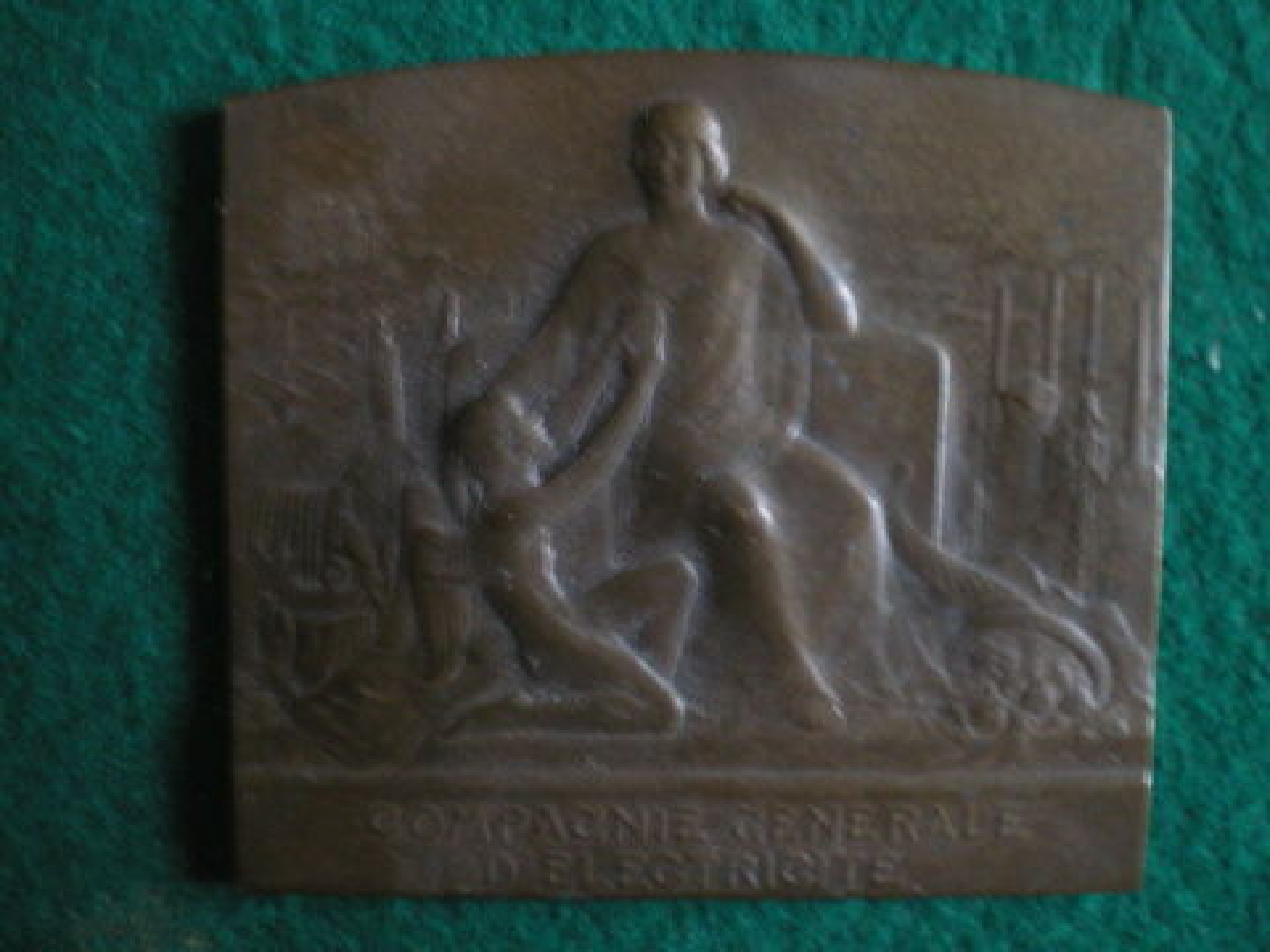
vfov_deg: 37.7
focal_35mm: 38
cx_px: 635
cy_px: 476
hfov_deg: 49.0
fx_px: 1394
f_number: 3.1
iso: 400
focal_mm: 6.3
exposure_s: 1/4
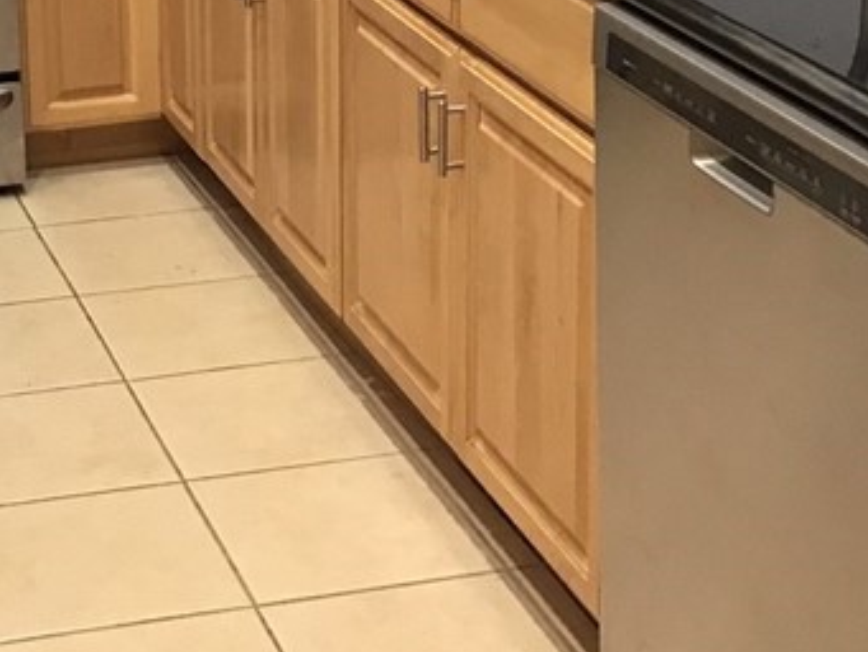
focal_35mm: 93
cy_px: -82
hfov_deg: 20.6
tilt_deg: -12.2
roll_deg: +2.1
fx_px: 2333
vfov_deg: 15.4
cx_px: 76
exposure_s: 1/33
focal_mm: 3.3
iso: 125
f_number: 2.4
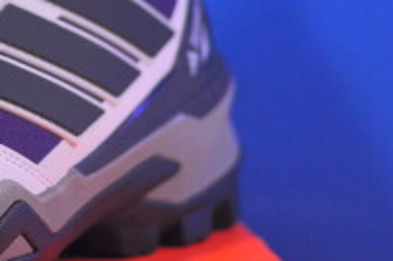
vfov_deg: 4.6
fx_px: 3237
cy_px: -108
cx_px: -288
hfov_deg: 6.8
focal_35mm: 297
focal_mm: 50
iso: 250
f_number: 2.5
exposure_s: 1/320
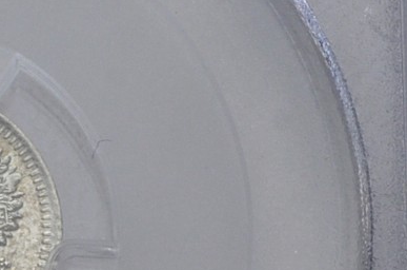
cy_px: 65
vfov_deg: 4.2
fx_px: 3665
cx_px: -85
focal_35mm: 325
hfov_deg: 6.3
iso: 400
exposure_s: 1/250
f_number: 14
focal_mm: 34
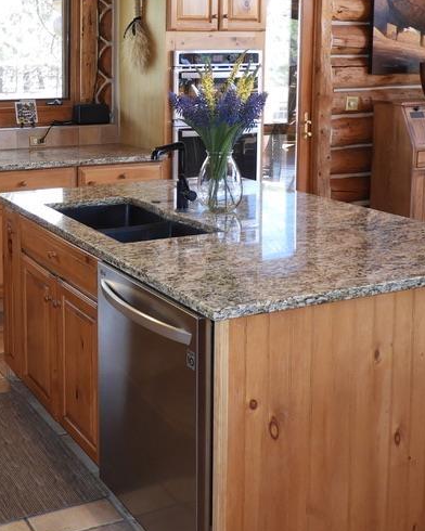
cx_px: 46
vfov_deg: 37.0
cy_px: 127
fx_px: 770
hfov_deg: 29.6
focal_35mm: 49
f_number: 3.3
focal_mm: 4.3
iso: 100
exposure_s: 1/15
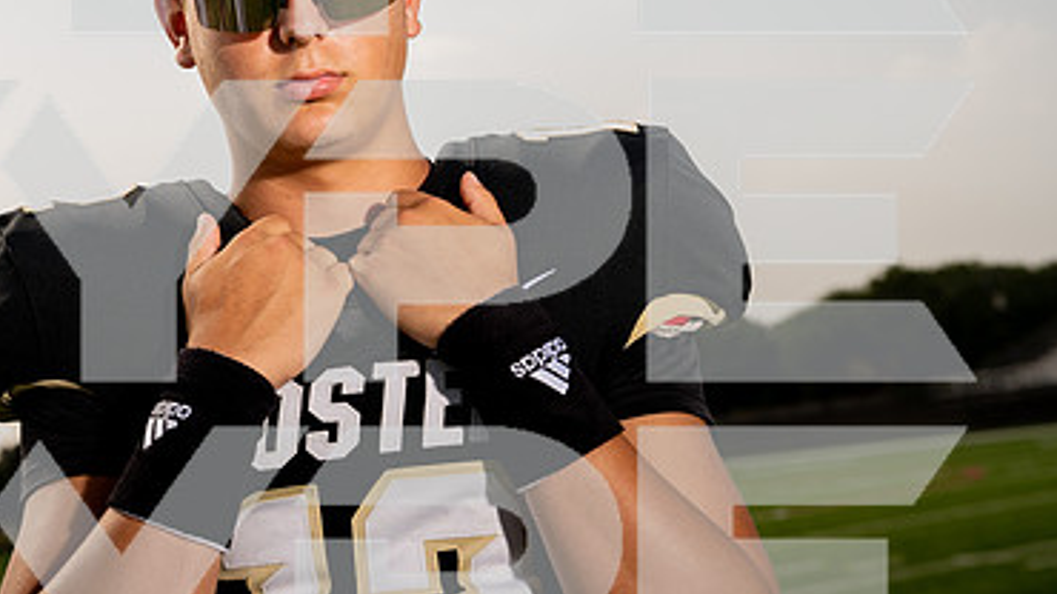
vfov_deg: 16.3
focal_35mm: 74
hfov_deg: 28.1
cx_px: 249
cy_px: 233
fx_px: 2074
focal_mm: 45
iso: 100
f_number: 4.5
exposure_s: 1/1250
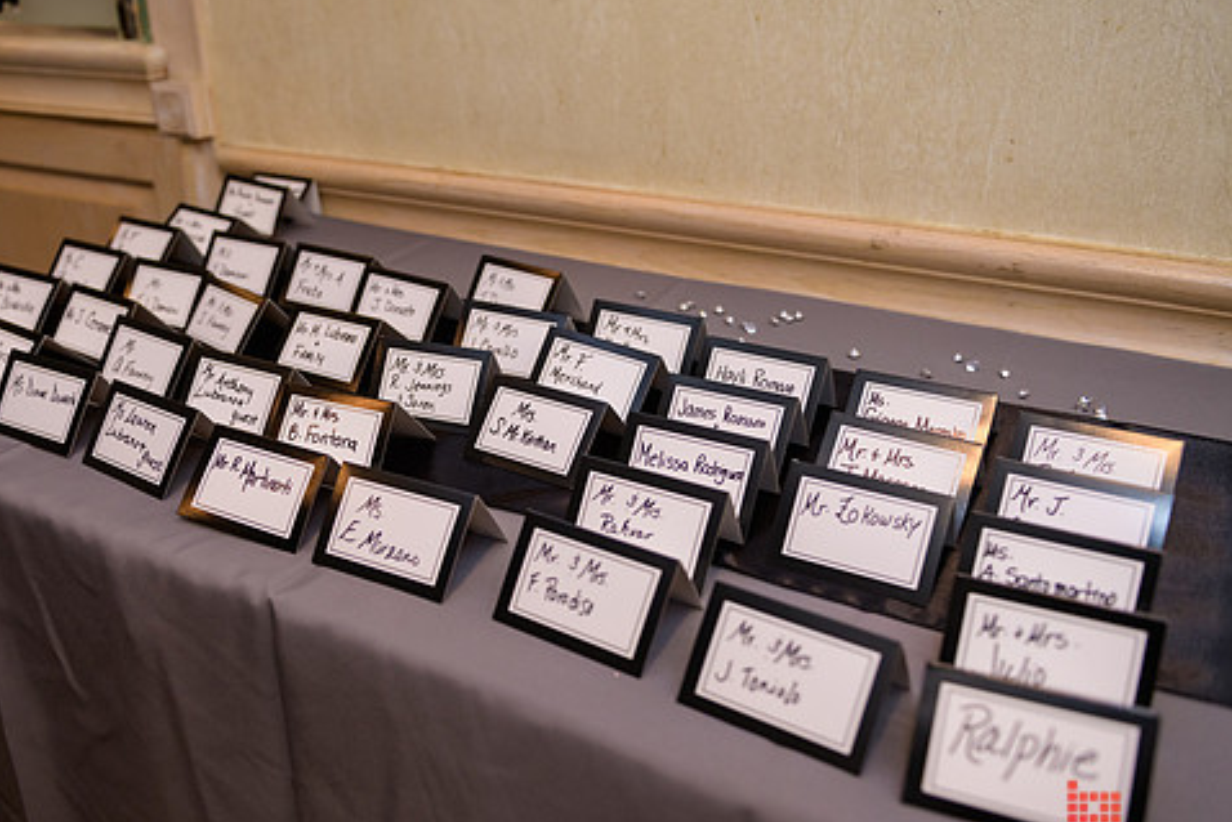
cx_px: 503
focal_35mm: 34
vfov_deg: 38.9
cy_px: 416
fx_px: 1164
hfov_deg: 55.4
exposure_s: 1/125
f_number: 3.2
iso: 1000
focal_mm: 28
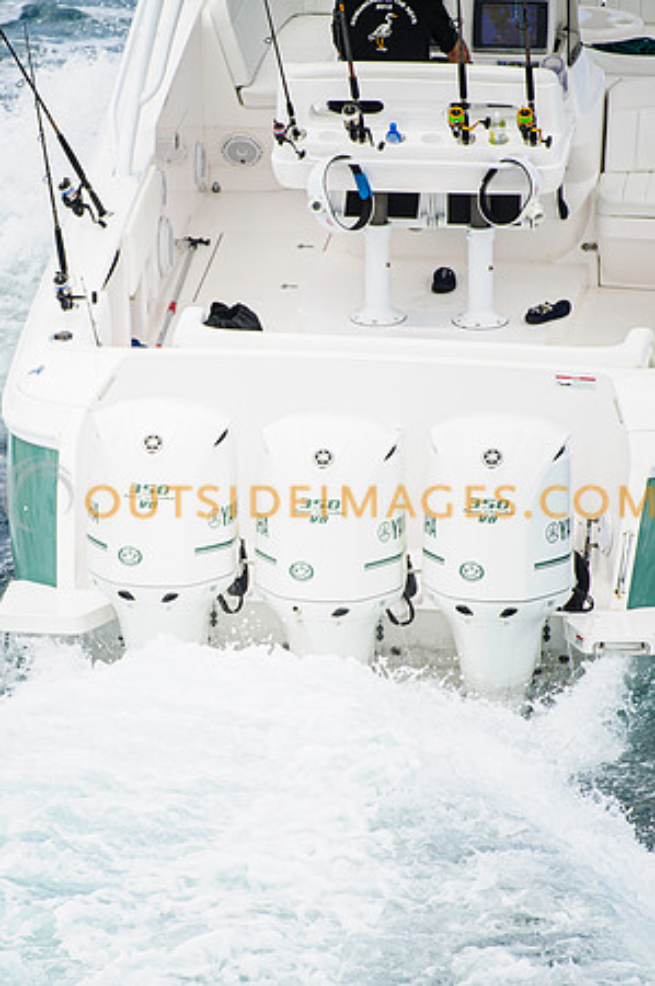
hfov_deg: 2.3
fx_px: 16431
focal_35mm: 601
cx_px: 181
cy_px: 493
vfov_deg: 3.4
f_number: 4
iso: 320
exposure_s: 1/3200
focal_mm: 400
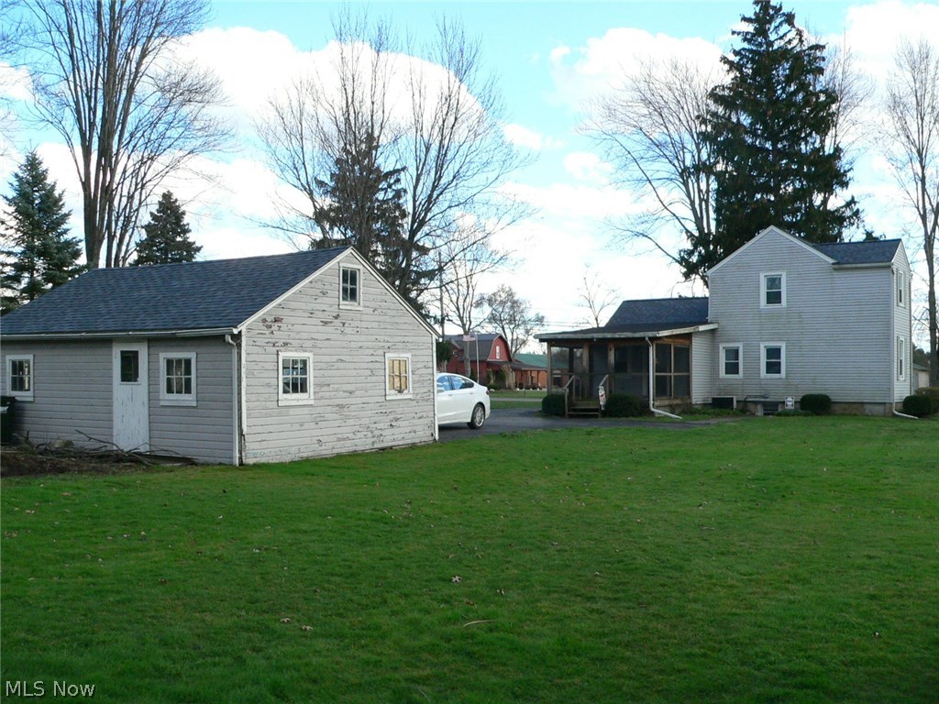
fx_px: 977
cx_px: 470
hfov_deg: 51.4
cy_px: 352
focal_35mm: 36
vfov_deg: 39.7
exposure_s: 1/640
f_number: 2.8
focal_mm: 6
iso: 200
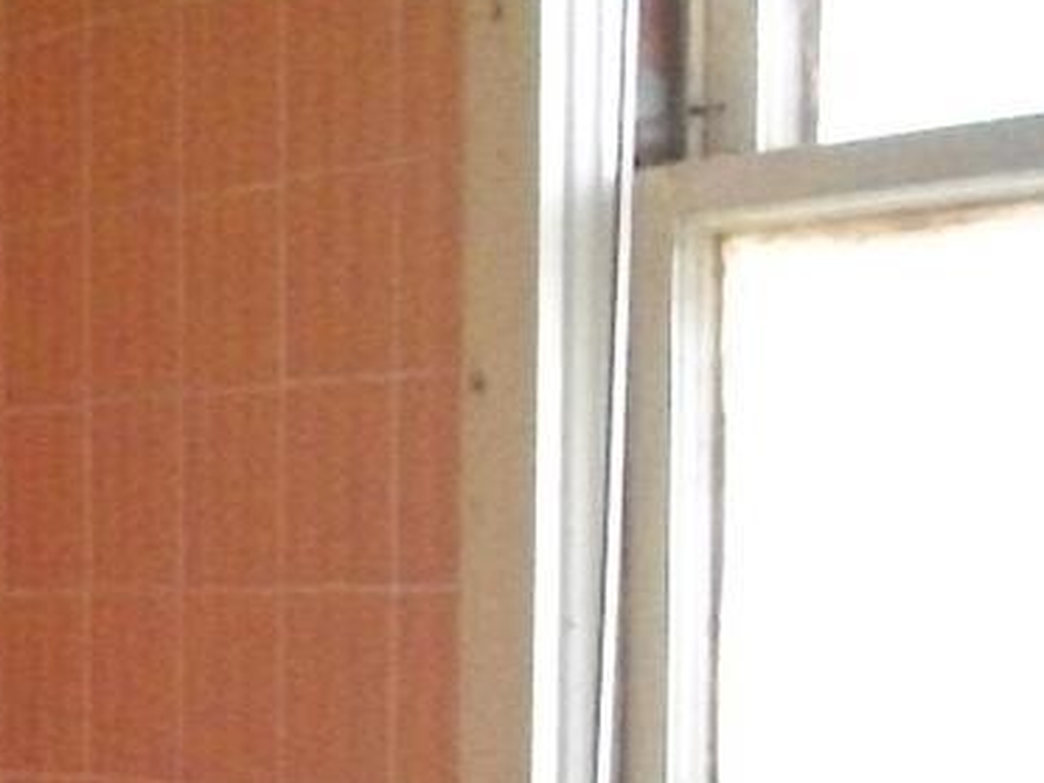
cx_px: -362
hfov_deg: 13.4
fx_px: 4252
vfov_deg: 9.8
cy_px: 1541
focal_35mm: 141
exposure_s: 1/100
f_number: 3.1
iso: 800
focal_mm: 6.3
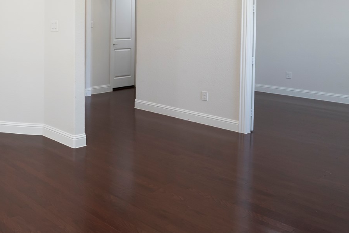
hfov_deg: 42.5
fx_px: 344
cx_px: -34
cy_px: 26
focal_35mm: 35
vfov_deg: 35.3
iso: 800
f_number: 4
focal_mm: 14.6
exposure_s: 1/100
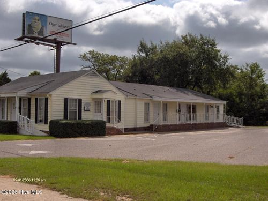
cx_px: 134
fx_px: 302
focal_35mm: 39
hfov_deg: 47.9
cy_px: 100
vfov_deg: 36.8
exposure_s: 1/1333
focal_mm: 8
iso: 100
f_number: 4.8
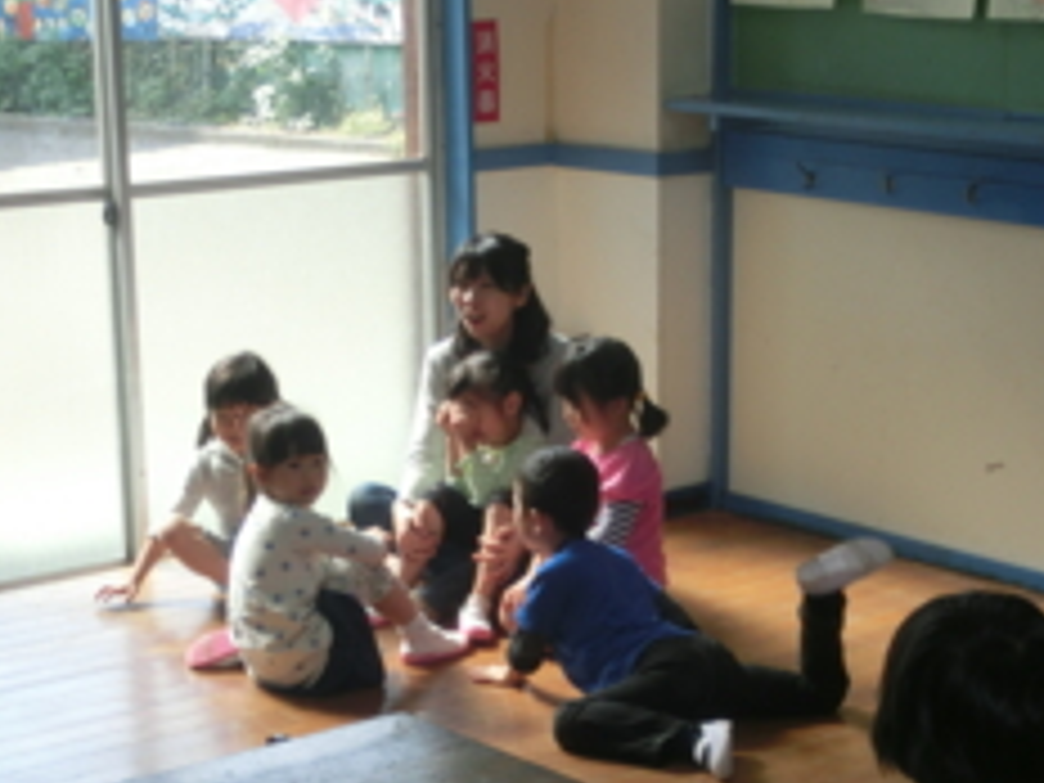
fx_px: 2443
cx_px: 590
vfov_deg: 18.1
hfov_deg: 24.1
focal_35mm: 81
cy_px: 598
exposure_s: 1/125
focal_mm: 8.29
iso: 80
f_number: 4.2
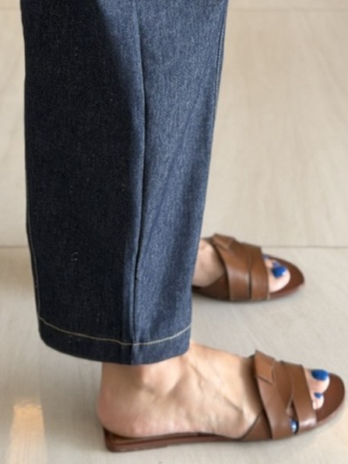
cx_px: 213
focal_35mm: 129
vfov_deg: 14.6
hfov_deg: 11.5
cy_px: -147
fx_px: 1727
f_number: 1.78
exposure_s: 1/60
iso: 100
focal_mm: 6.76
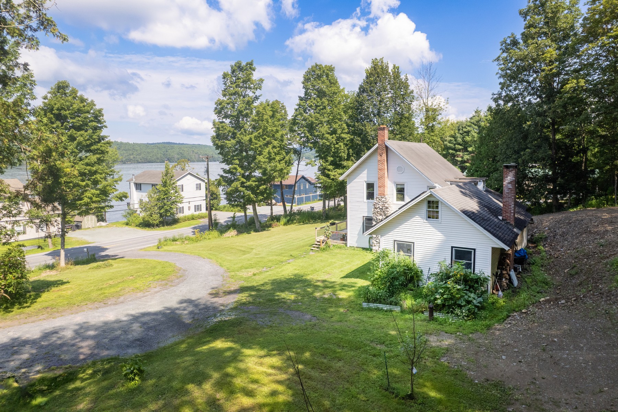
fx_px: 378
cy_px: 206
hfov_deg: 78.6
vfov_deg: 57.2
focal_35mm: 22
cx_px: 309
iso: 100
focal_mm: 8.38
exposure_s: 1/160
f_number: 2.8
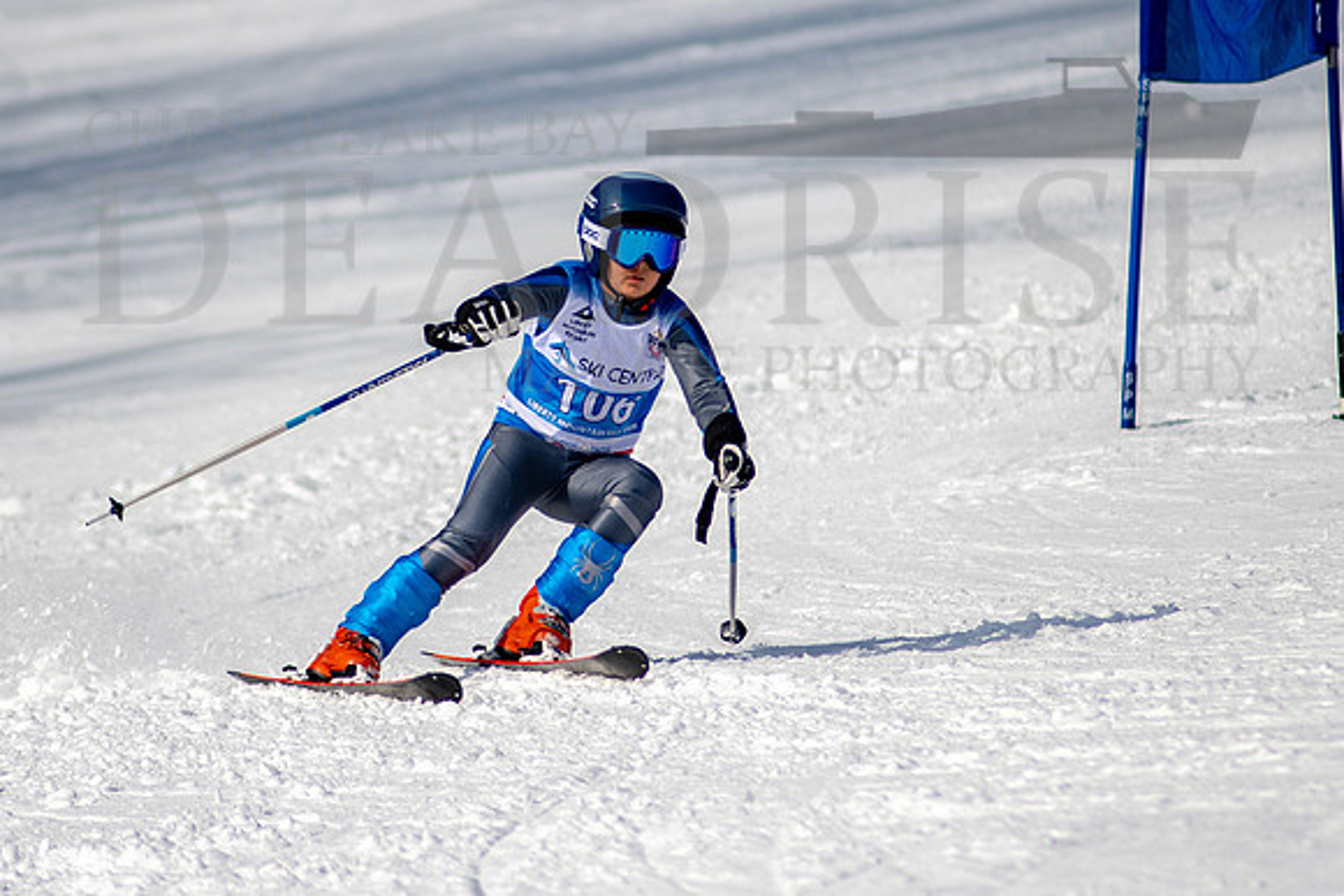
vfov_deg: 1.9
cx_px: 613
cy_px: 332
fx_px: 27521
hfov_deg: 2.8
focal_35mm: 737
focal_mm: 300
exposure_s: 1/6400
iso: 100
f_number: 2.8
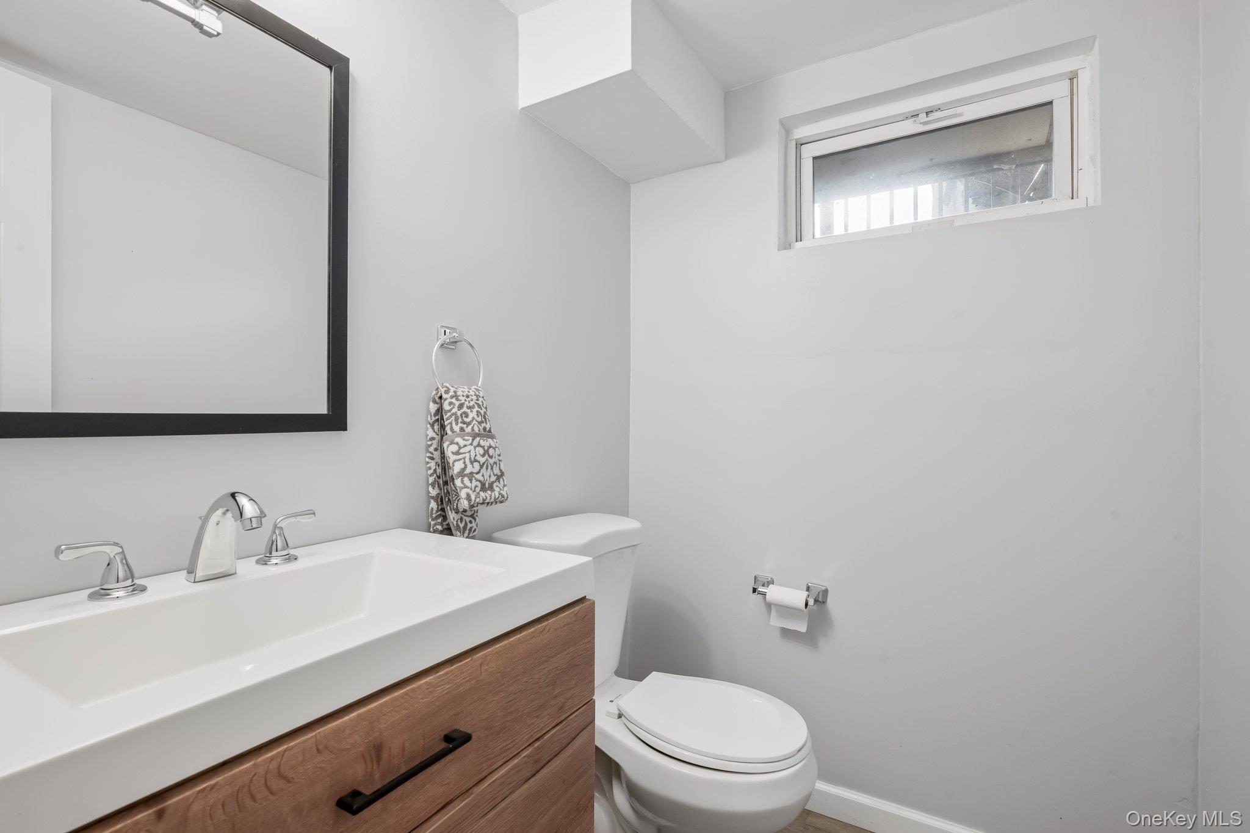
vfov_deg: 70.4
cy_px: 416
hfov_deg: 93.3
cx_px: 625
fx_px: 590
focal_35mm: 17
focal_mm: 17
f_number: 9
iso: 400
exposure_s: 1/10
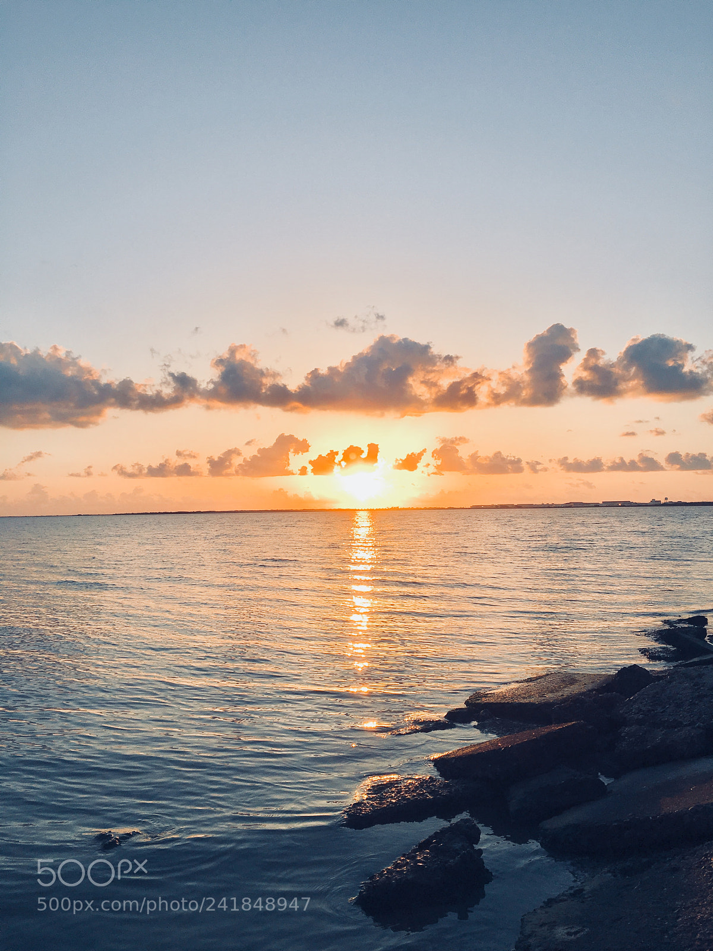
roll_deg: +0.6
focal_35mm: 29
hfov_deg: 48.2
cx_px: 356
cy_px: 476
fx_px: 796
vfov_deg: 61.7
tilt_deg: +2.9
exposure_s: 1/1068
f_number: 2.2
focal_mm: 4.15
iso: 25
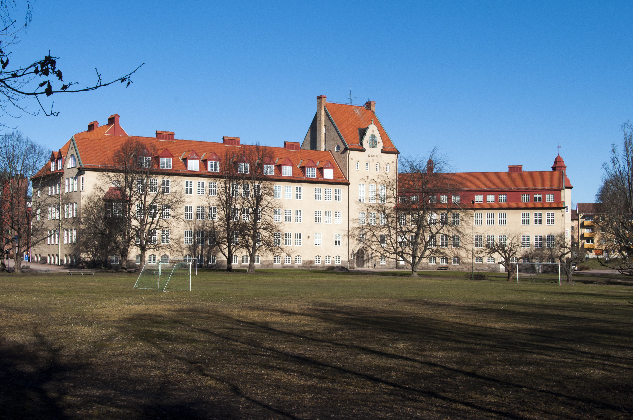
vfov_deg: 26.4
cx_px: 300
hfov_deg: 38.9
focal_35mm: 51
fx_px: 896
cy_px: 202
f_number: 14
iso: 200
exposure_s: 1/200
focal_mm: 32
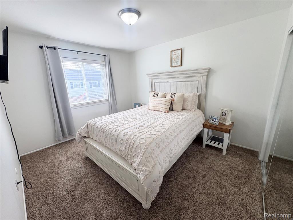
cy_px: 110
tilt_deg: -13.2
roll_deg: +2.1
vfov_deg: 85.7
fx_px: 119
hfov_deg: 102.1
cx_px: 146
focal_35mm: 14
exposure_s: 1/99
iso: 64
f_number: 2.2
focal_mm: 2.22
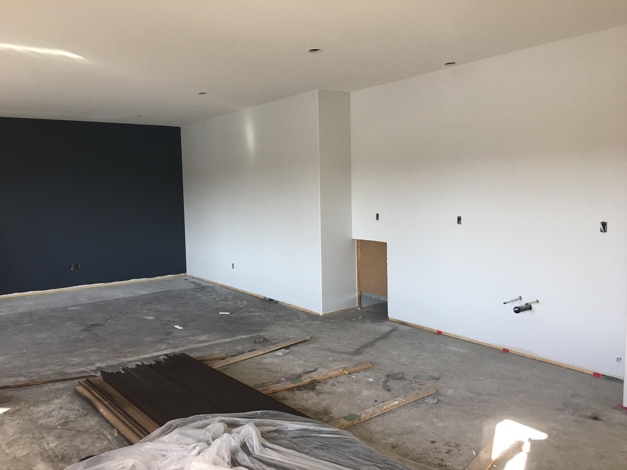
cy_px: 235
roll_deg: +1.0
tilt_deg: -4.0
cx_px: 314
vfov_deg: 48.2
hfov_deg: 61.7
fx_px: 525
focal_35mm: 29
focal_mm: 4.15
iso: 25
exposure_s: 1/40
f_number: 2.2
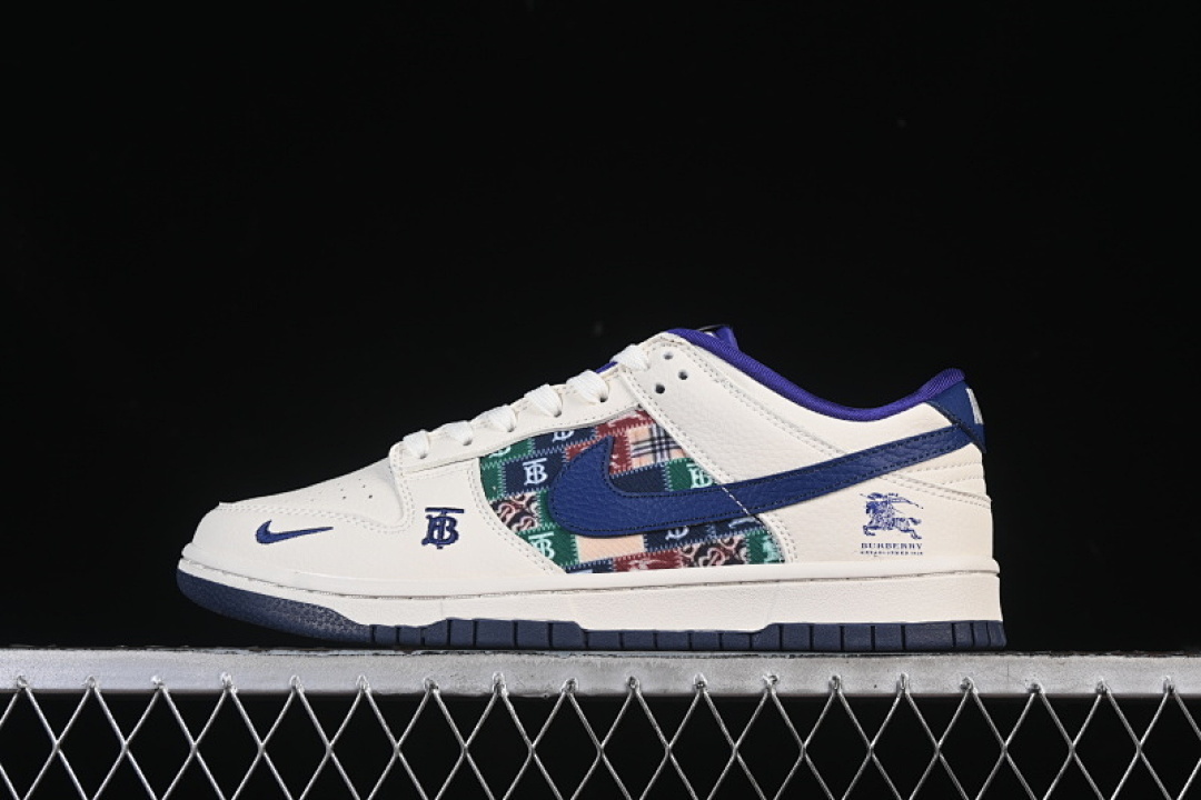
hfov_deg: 27.0
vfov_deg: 18.2
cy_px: 400
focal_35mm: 75
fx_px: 2502
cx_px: 600
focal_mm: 50
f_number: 8
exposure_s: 1/80
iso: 160
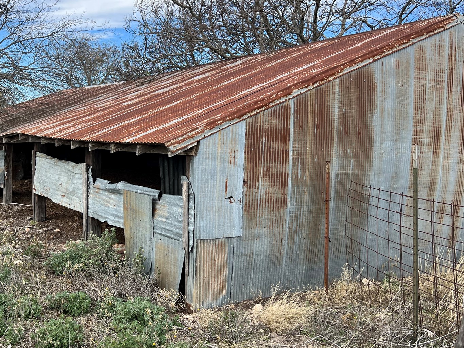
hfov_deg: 47.2
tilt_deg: -5.0
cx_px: 158
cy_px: 180
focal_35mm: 39
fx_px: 523
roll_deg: -2.2
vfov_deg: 36.8
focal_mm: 5.7
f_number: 1.5
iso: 50
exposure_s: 1/1531
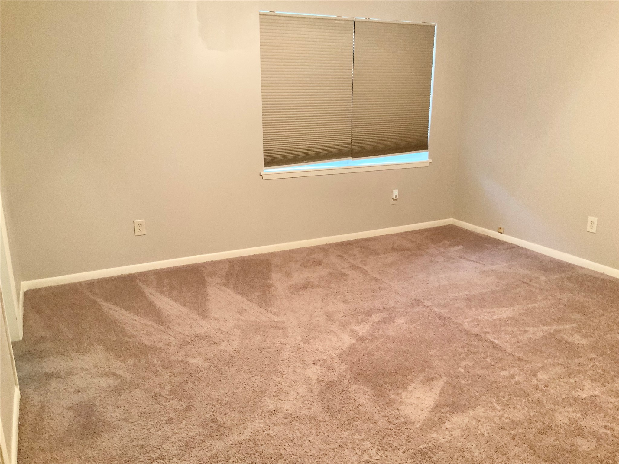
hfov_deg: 61.7
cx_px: 310
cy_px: 232
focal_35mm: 29
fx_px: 519
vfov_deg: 48.2
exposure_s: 1/40
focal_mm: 3
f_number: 1.8
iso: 250
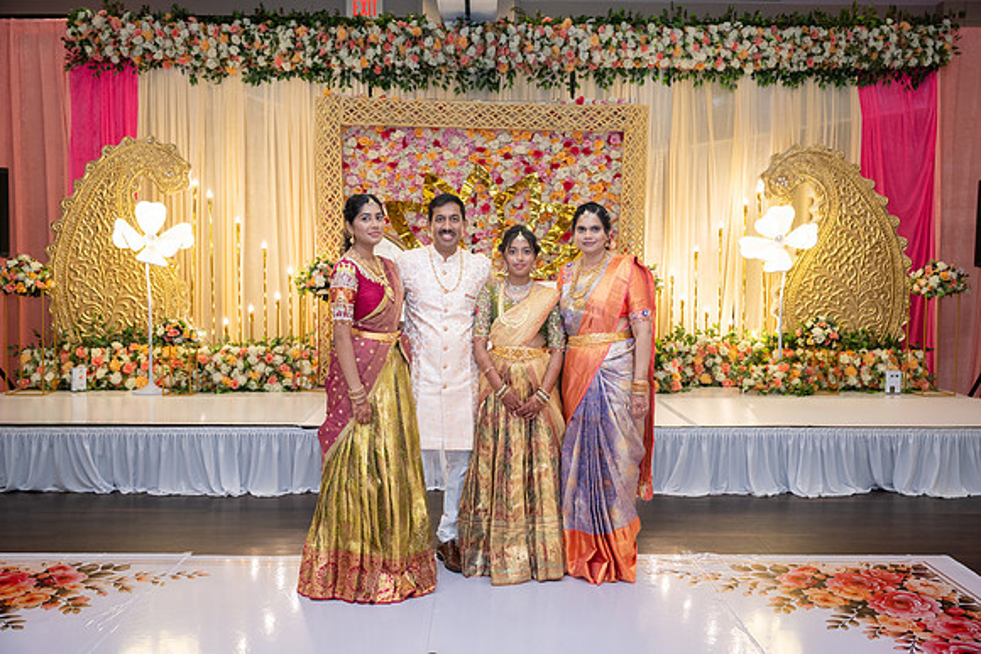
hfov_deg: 54.0
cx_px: 490
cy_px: 327
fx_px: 963
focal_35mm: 35
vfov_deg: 37.6
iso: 1000
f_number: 3.5
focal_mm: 35
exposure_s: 1/160
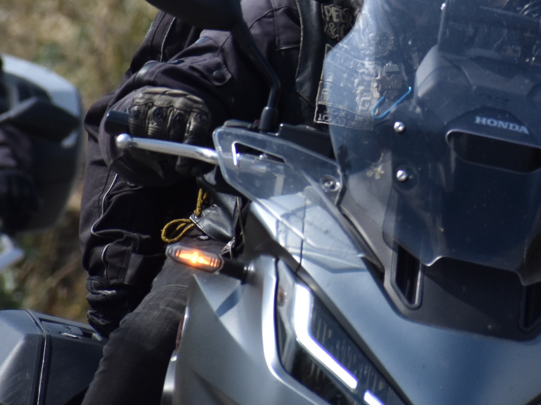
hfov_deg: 2.1
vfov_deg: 1.6
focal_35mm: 940
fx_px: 14692
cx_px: 429
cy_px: 49
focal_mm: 220
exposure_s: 1/2000
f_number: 8
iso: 320
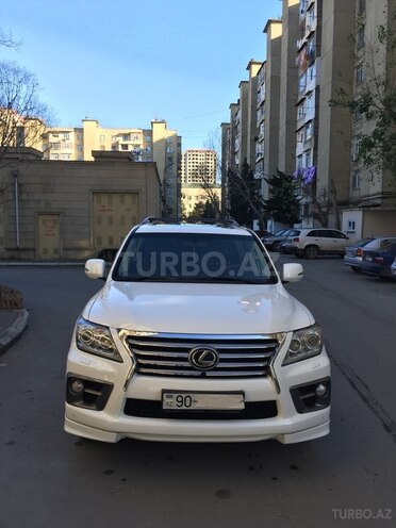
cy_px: 264
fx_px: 442
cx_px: 198
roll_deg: -0.1
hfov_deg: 48.2
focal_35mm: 29
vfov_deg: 61.7
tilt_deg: -4.0
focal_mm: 4.15
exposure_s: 1/494
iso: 32
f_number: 2.2
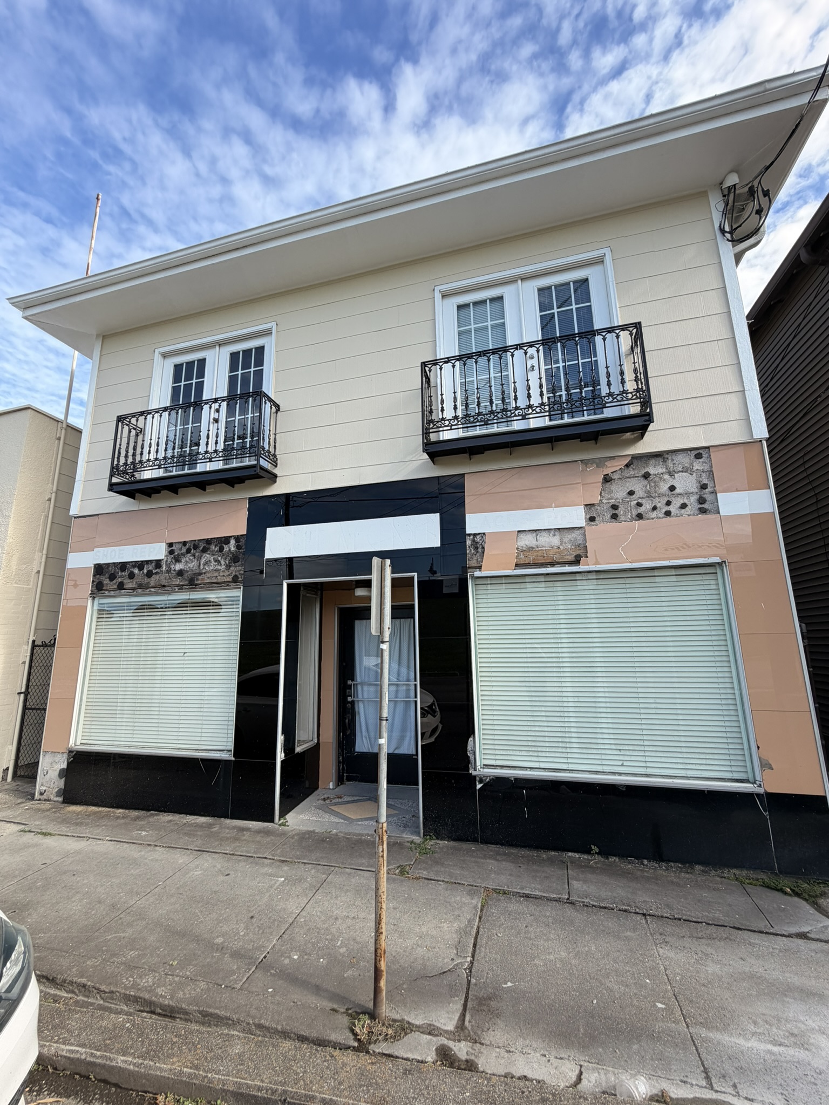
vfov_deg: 102.1
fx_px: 447
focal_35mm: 14
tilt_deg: +11.6
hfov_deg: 85.7
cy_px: 552
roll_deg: +0.2
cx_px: 414
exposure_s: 1/585
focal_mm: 2.22
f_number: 2.2
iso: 40
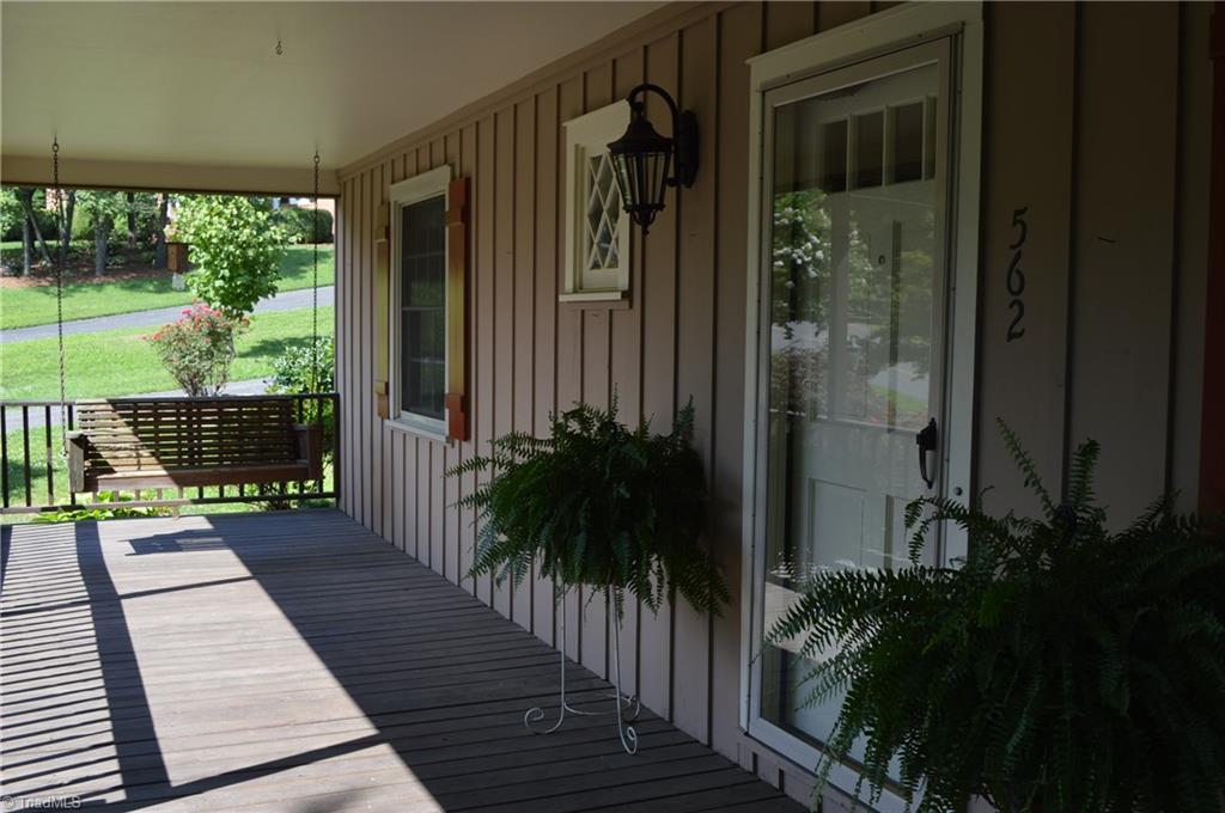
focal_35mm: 36
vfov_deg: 36.8
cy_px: 406
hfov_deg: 53.2
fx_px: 1223
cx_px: 612
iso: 110
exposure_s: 1/125
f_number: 5.6
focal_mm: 24
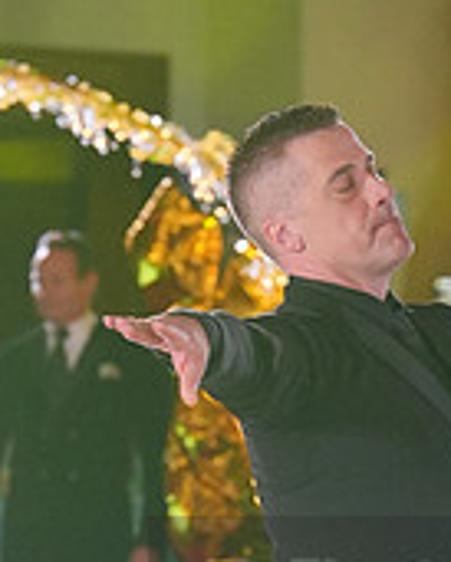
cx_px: 604
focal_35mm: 524
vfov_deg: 3.7
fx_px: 8735
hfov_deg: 3.0
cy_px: 628
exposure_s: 1/400
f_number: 4
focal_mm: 110
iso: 2000
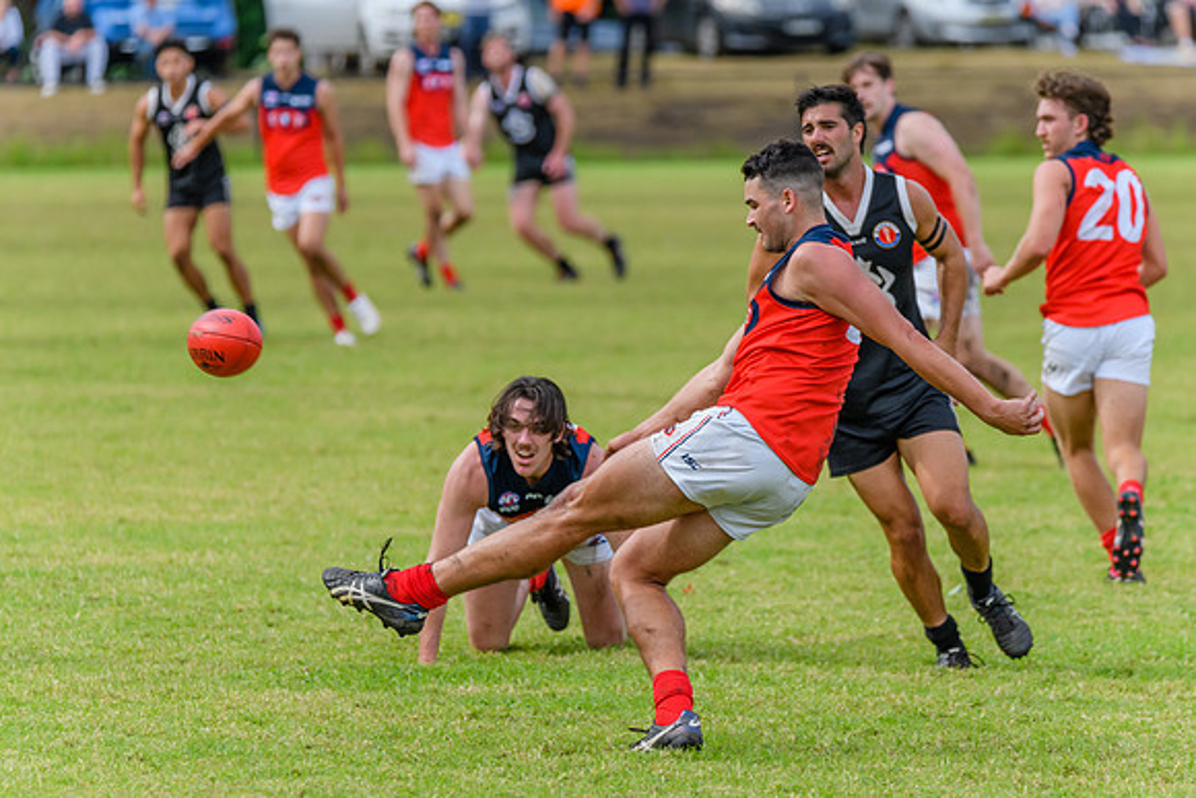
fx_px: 12807
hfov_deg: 5.3
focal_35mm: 385
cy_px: 425
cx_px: 637
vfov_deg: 3.6
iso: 1400
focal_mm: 350
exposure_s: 1/2000
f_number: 6
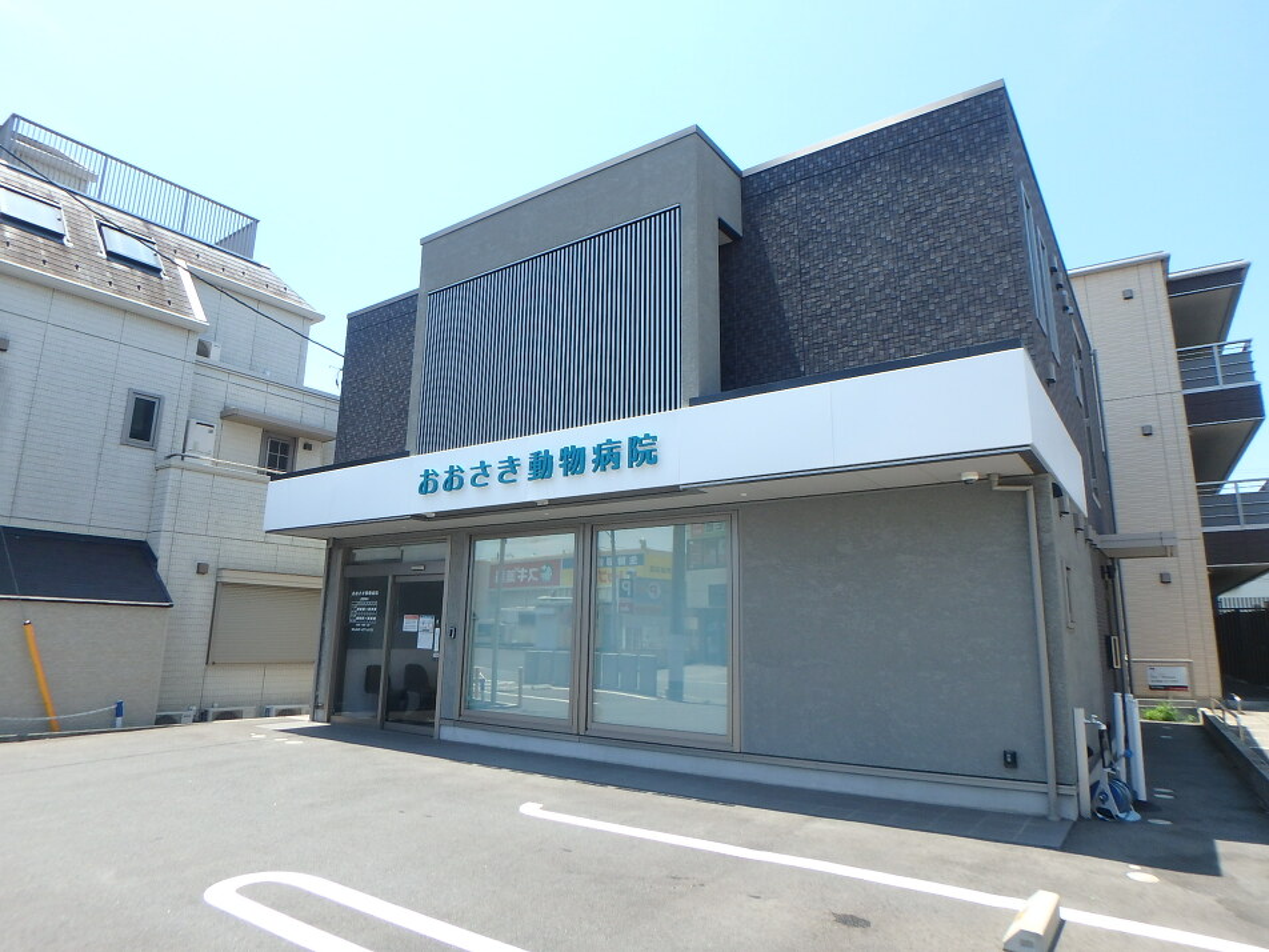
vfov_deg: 63.4
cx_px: 634
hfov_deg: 79.0
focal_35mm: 21
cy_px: 476
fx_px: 770
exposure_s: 1/640
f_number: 3.5
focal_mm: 3.7
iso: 125
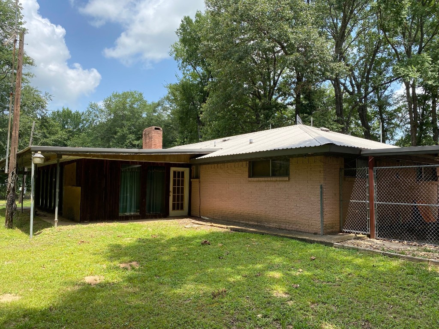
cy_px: 164
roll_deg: -1.5
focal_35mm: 26
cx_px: 220
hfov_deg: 67.3
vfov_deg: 53.1
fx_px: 330
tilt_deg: +4.8
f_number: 1.8
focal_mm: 4.25
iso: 32
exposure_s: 1/1193
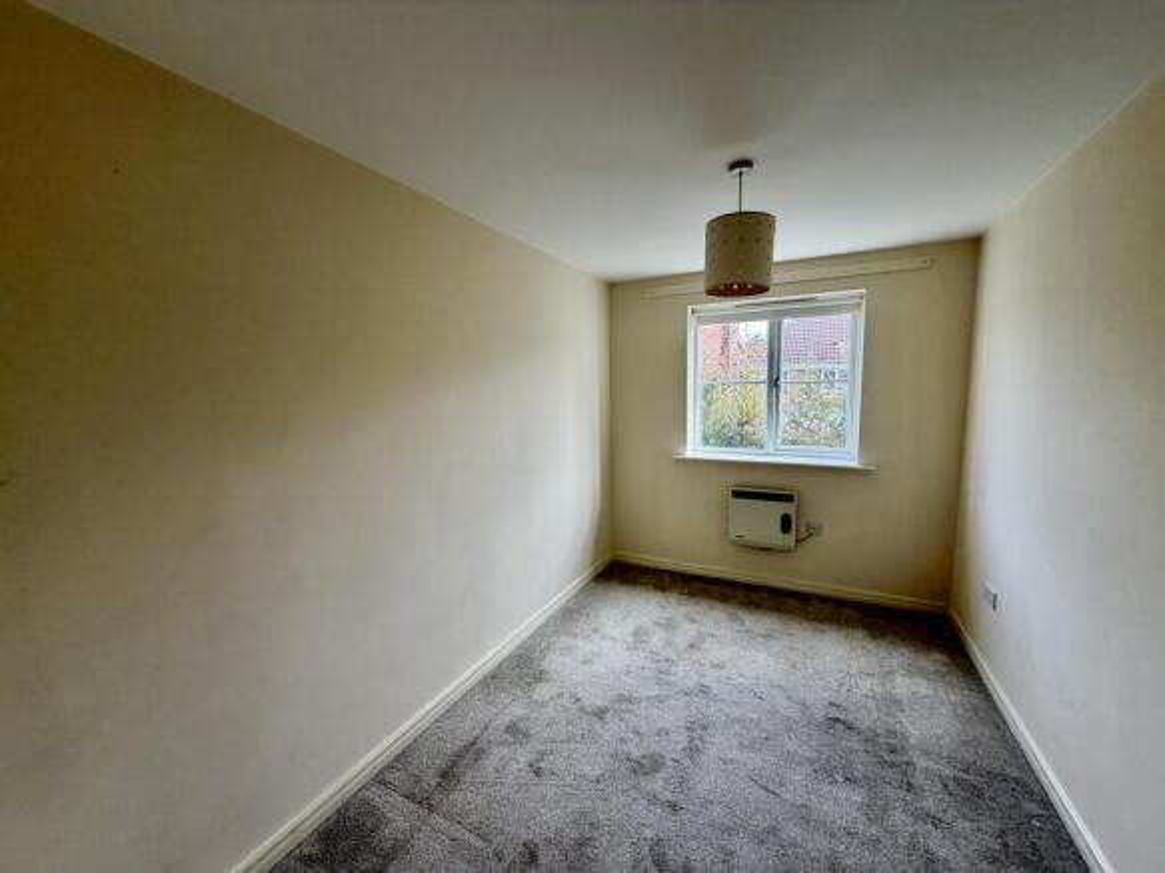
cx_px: 582
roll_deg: +1.1
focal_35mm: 14
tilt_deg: -7.2
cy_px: 436
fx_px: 471
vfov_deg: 85.7
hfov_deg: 102.1
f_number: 2.2
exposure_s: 1/121
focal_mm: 2.22
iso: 100
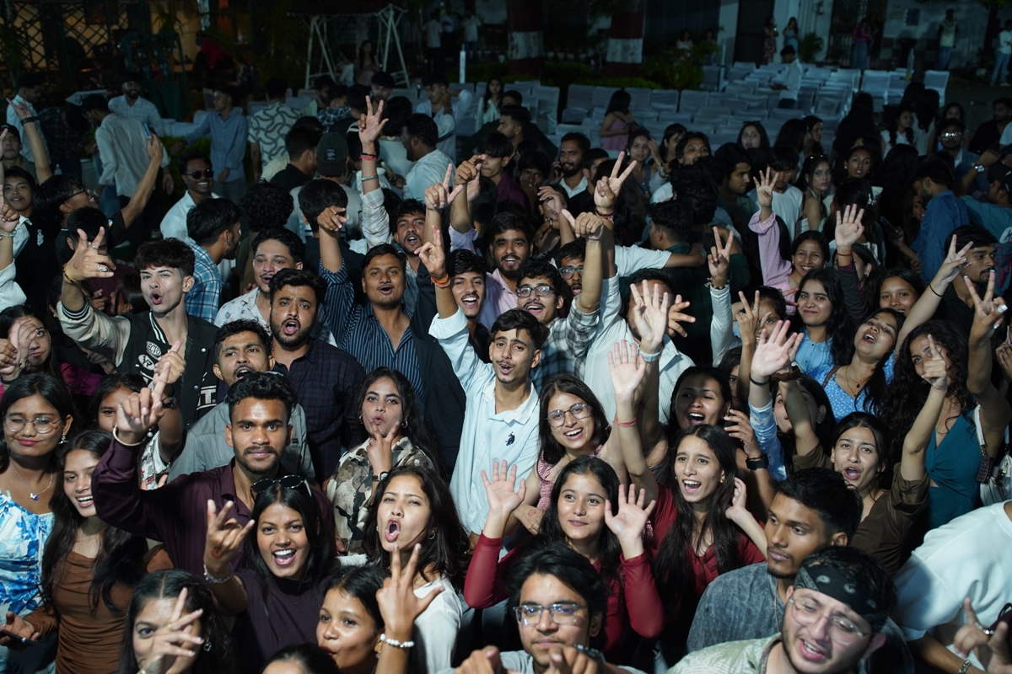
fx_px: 984
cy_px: 337
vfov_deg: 37.9
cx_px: 506
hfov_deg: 54.4
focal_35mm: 35
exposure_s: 1/160
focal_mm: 35
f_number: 4
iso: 1000
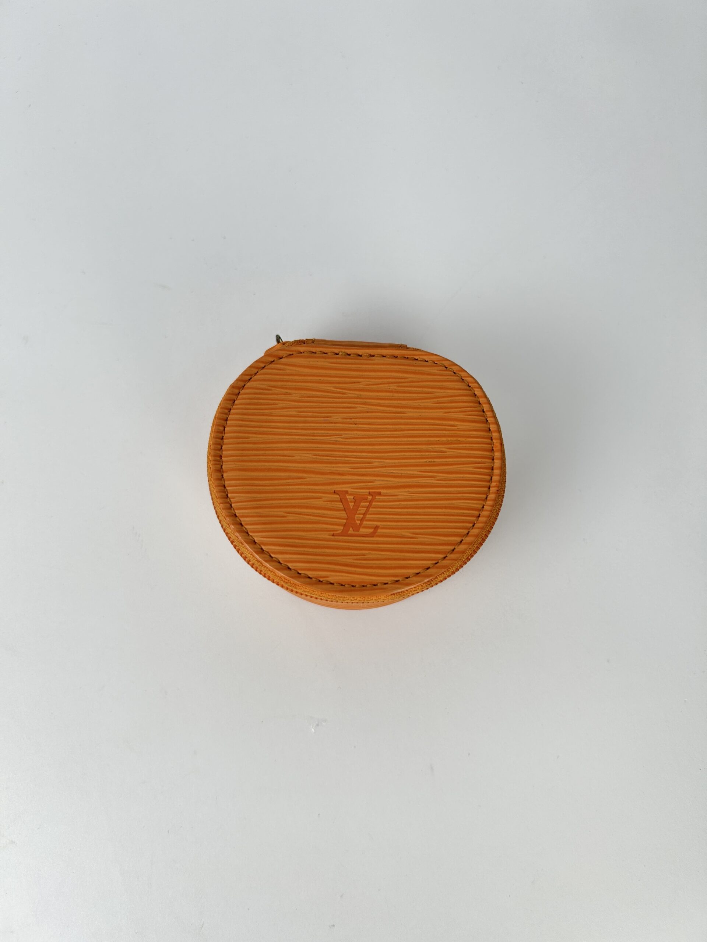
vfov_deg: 67.3
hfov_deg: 53.1
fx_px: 708
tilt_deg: -79.7
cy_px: 471
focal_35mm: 26
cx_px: 354
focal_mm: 5.7
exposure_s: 1/334
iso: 50
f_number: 1.5
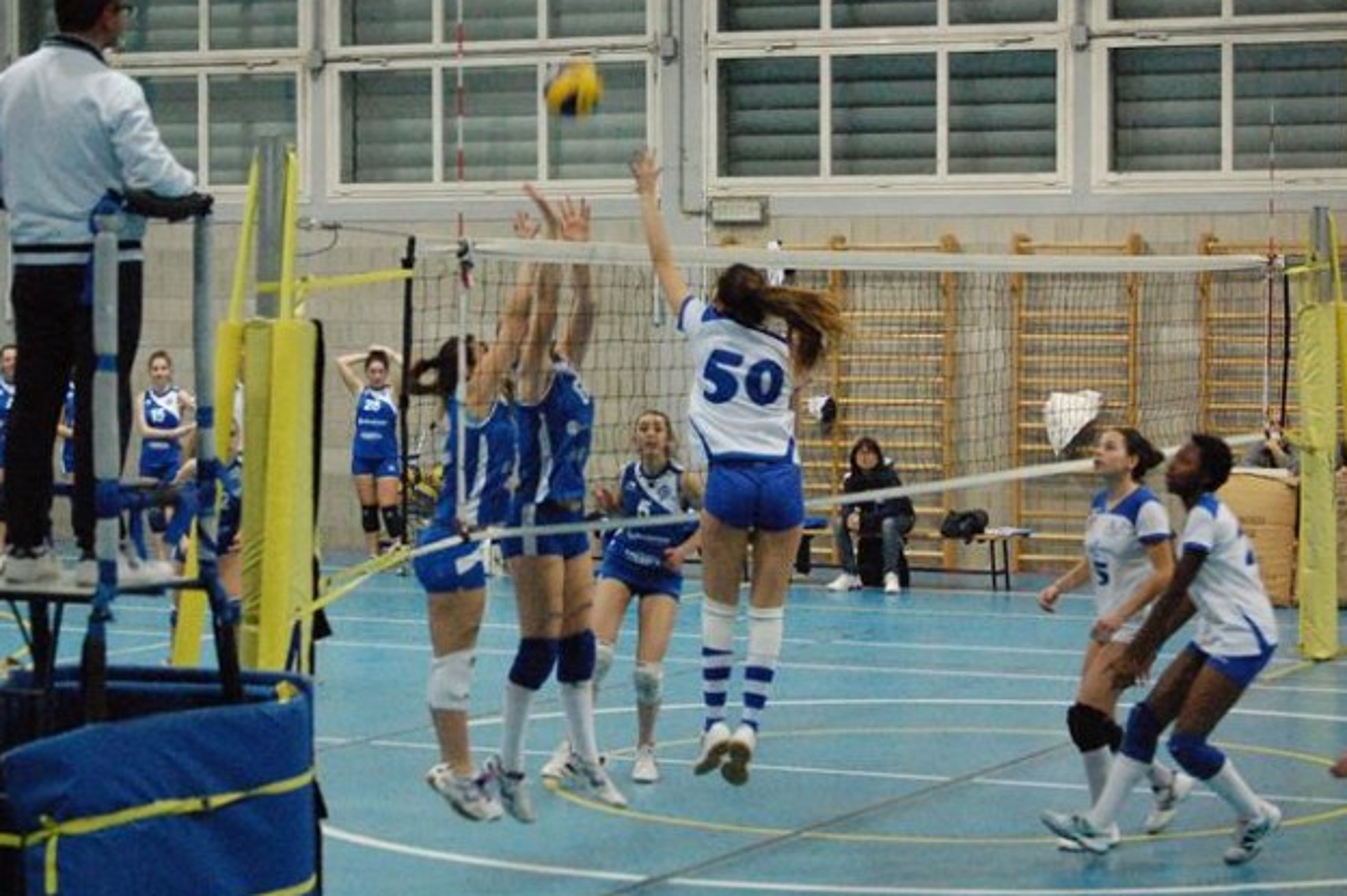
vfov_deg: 14.7
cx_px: 600
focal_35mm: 93
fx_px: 3460
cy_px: 406
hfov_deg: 22.0
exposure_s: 1/100
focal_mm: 55
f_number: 5
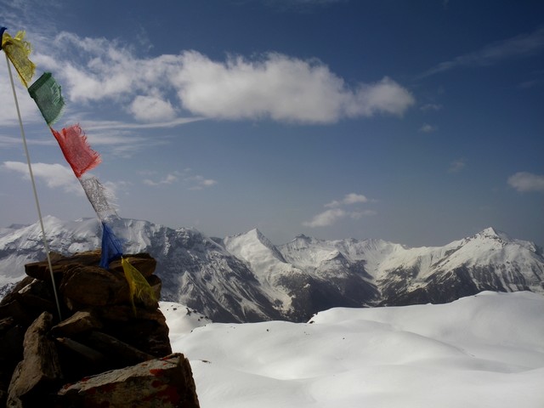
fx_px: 566
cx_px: 272
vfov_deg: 39.7
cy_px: 204
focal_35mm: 36
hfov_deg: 51.4
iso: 64
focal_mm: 6.3
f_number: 5.4
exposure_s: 1/500
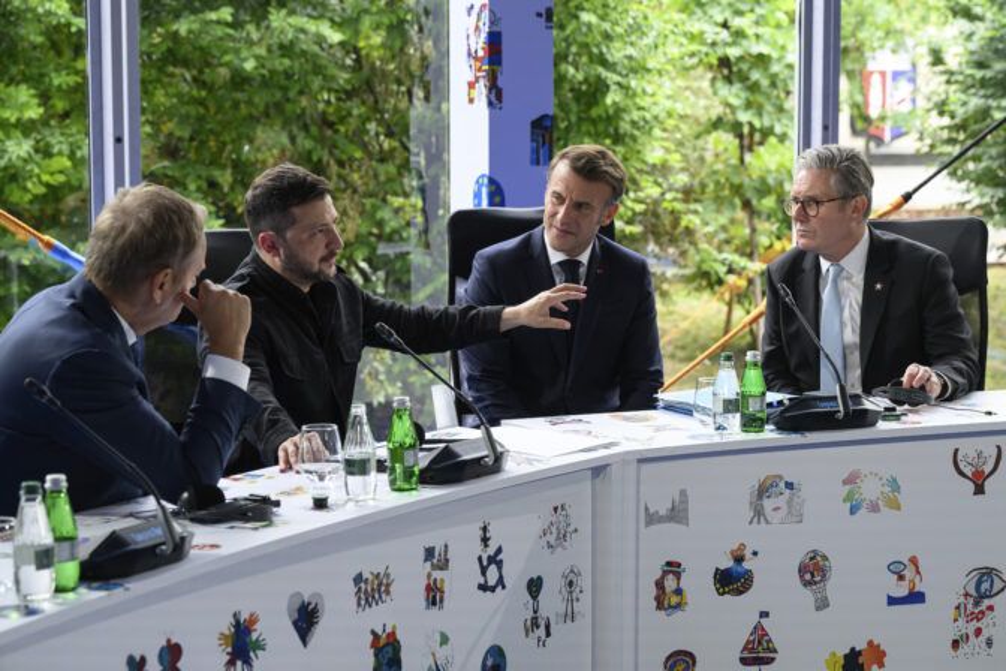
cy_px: 336
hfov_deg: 24.8
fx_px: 2291
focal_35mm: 82
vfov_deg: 16.7
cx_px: 503
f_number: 5
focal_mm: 82
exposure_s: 1/640
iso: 3200
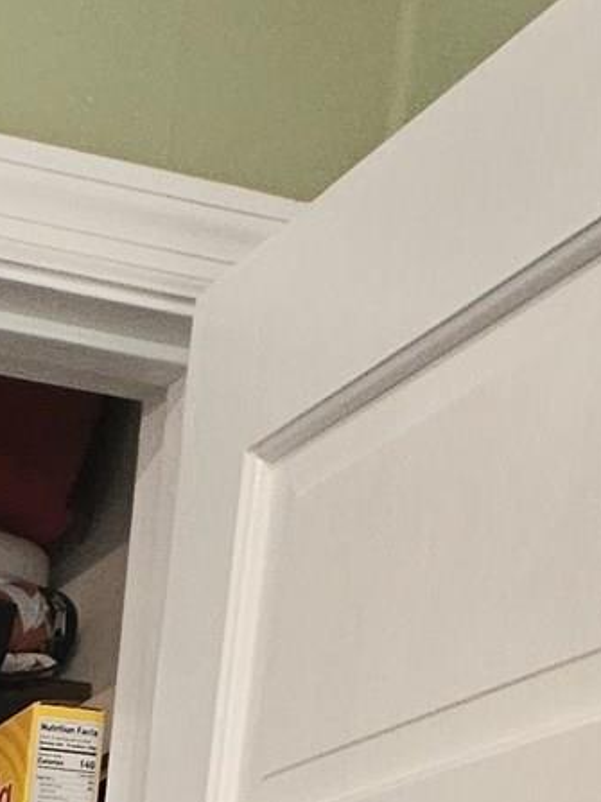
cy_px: 1575
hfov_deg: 18.4
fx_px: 1552
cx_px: -393
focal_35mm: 67
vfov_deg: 18.9
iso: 320
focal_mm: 2.2
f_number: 2.2
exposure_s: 1/30
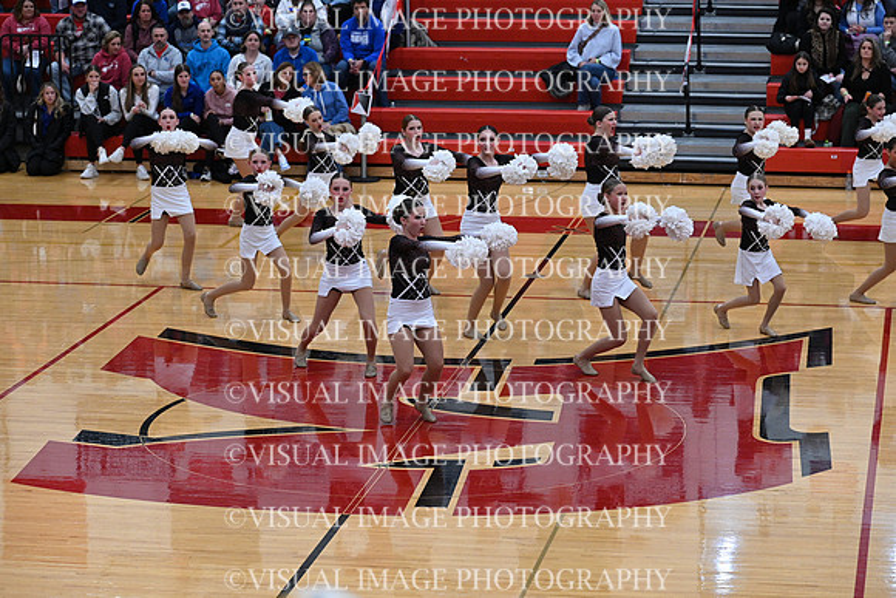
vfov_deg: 12.5
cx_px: 448
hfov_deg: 18.6
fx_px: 2738
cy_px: 299
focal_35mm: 110
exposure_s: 1/400
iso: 4000
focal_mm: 110
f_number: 4
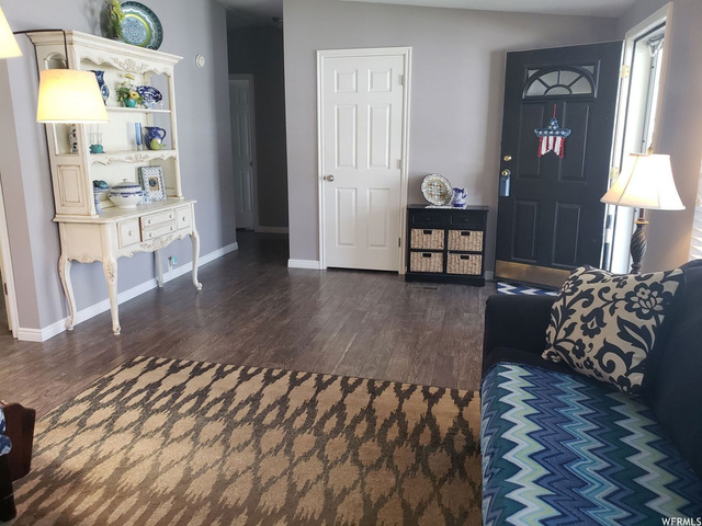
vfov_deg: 53.1
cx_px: 351
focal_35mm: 26
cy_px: 263
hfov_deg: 67.3
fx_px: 527
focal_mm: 4.3
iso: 250
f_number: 2.4
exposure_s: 1/60
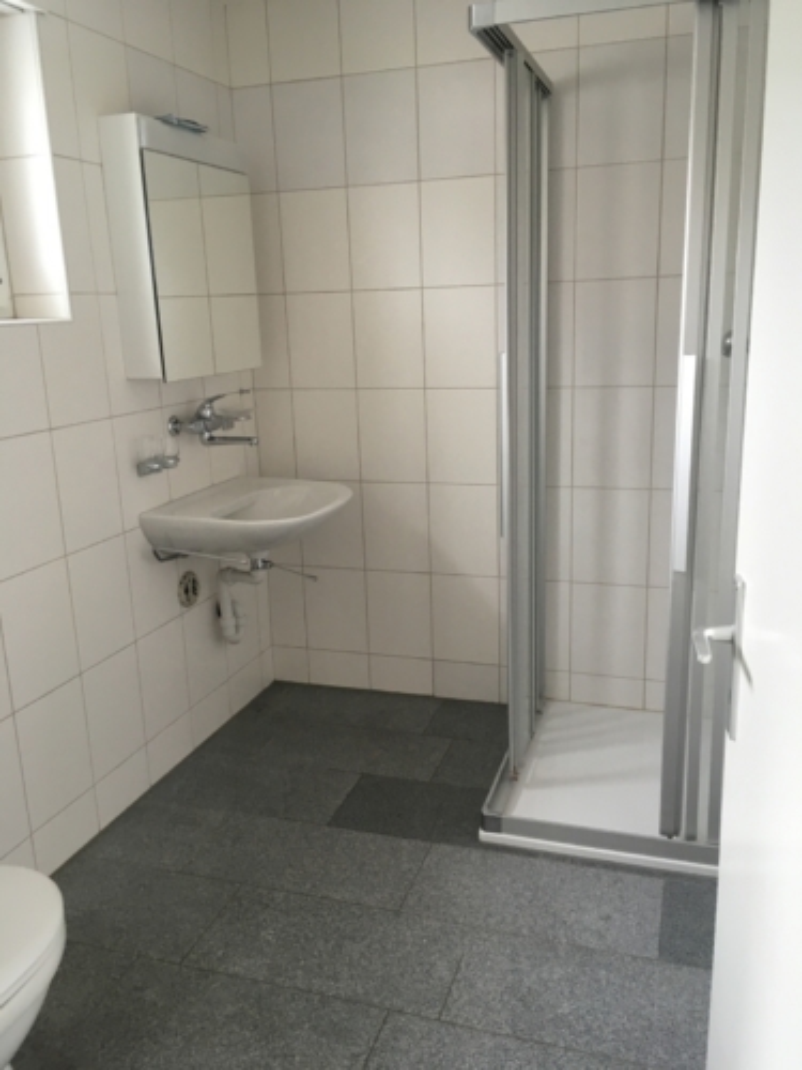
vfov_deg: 61.7
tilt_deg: -15.3
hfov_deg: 48.2
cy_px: 535
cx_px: 401
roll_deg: +2.2
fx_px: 896
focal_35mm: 29
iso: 80
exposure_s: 1/33
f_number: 2.2
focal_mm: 4.15
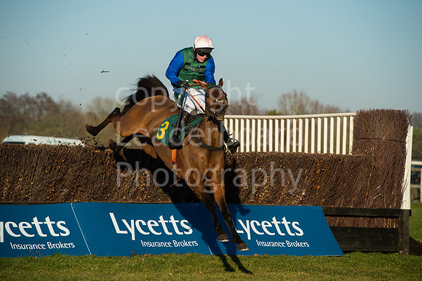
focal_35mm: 200
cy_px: 140
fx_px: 2343
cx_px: 211
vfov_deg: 6.9
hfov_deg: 10.3
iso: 500
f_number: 6.3
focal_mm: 200
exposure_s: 1/3200
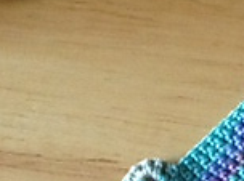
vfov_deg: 9.9
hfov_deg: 13.3
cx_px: 384
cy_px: 352
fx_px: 977
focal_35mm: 139
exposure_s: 1/15
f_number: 2.4
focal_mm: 3.3
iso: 250
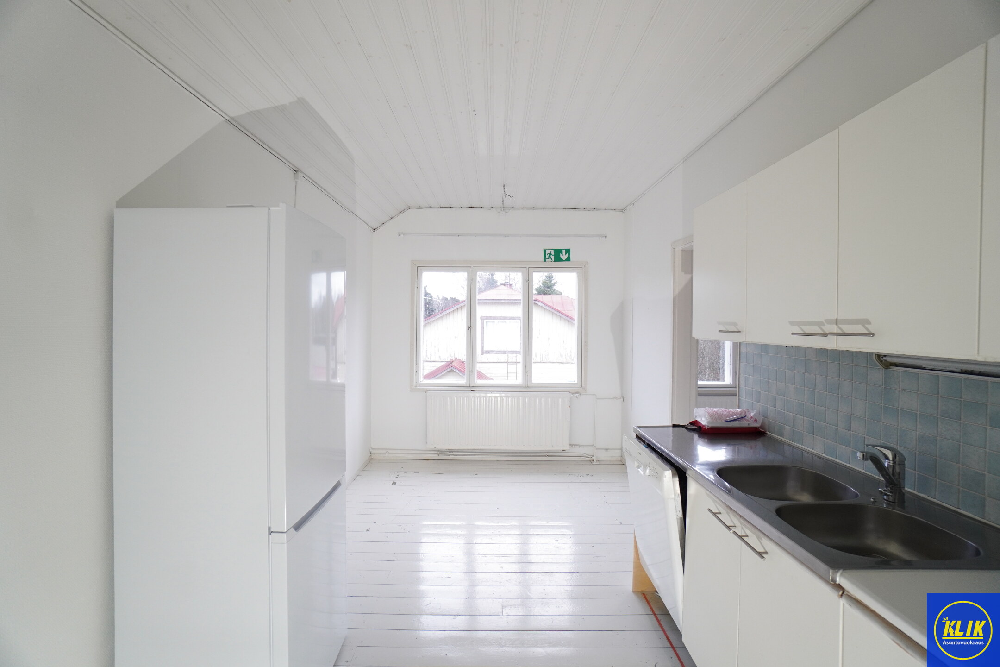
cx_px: 500
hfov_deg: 100.4
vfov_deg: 77.3
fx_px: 417
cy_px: 334
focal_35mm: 15
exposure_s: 1/30
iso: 640
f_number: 4
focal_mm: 10
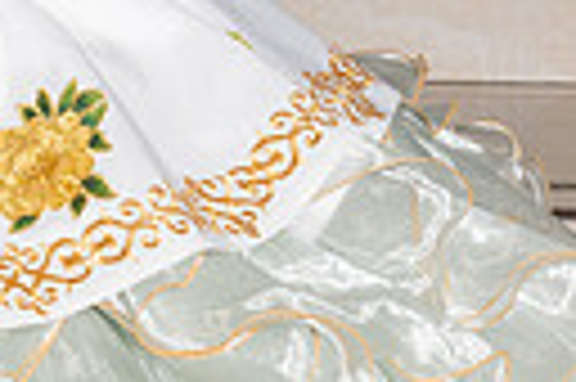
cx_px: -498
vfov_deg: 5.3
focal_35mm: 255
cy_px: -423
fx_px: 4075
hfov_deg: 7.8
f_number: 7.1
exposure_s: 1/160
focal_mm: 48
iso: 320
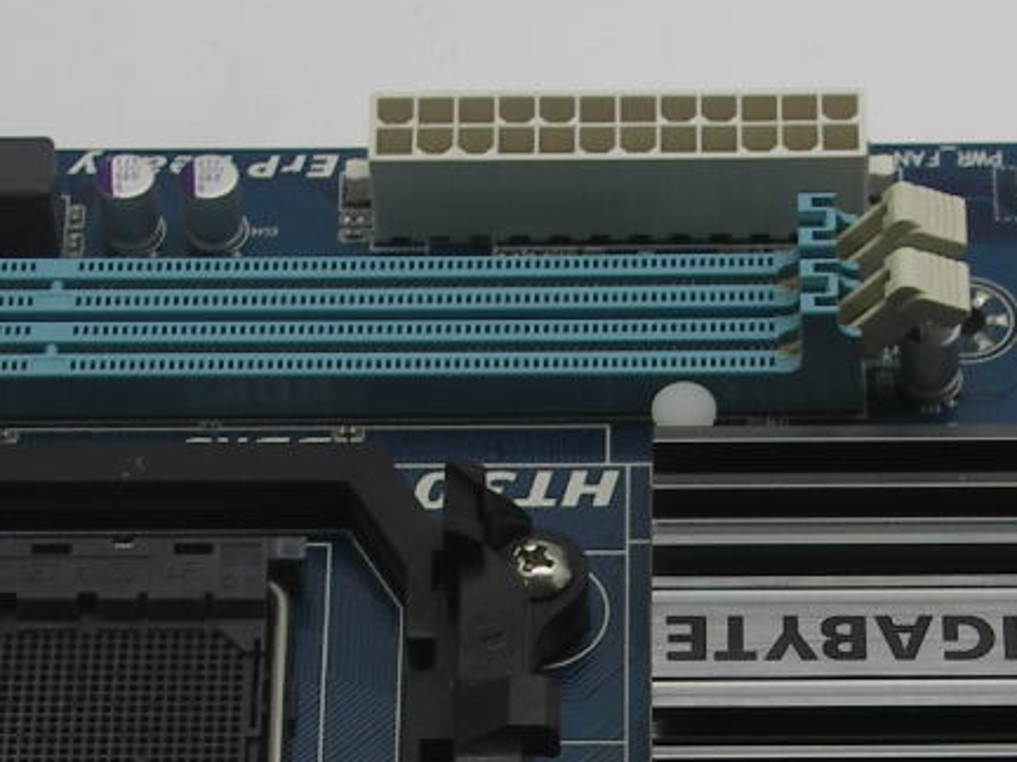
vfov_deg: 9.0
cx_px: 845
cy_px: 889
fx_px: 4789
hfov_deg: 12.1
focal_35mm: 163
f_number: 3.2
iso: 50
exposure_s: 1/50
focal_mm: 11.4
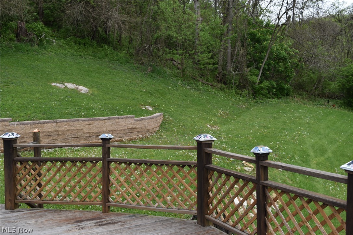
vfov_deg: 34.2
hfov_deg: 49.6
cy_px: 118
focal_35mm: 39
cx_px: 176
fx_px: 382
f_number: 5.6
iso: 220
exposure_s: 1/125
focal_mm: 26
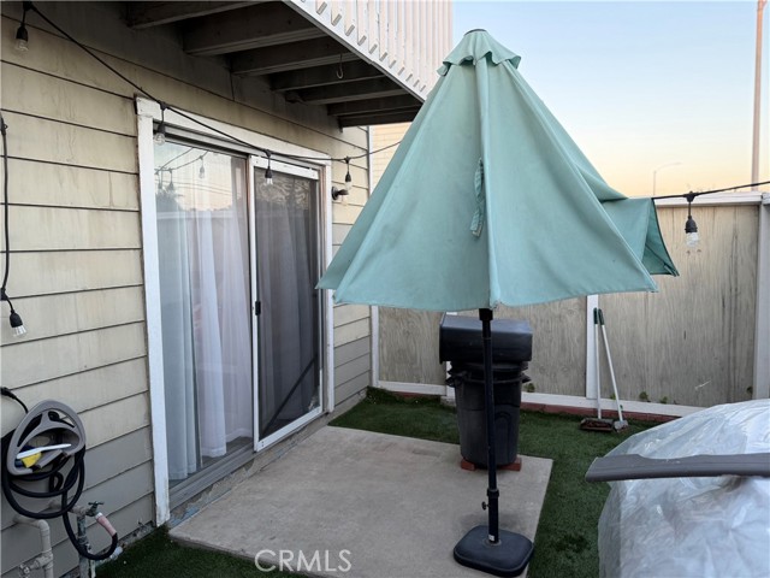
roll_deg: -0.1
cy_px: 289
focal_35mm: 24
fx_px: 534
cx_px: 385
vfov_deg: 56.8
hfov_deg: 71.6
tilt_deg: -4.0
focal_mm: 6.76
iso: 100
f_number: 1.78
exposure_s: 1/121
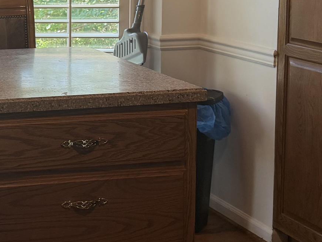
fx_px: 791
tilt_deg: -7.5
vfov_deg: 17.1
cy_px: 20
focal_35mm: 85
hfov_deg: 21.6
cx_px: -48
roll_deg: +1.4
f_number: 1.78
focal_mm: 6.76
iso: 100
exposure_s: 1/120
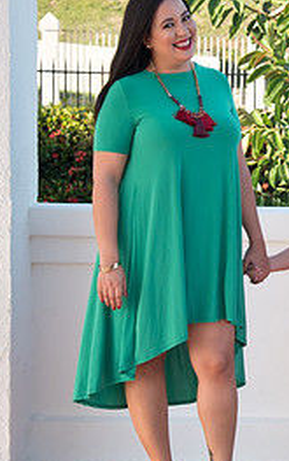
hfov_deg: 8.9
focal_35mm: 146
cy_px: 209
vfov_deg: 14.3
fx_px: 1835
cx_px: 348
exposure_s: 1/100
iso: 100
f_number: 6.3
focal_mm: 52
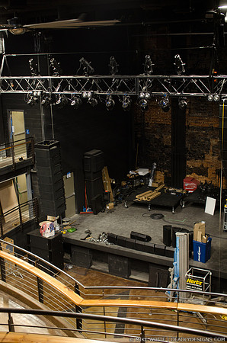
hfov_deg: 29.7
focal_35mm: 45
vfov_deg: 43.7
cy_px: 172
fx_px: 428
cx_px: 114
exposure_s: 1/100
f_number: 2.5
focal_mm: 30
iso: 1000
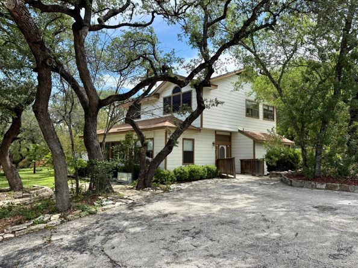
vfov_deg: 56.8
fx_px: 248
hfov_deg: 71.6
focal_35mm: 24
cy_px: 134
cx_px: 179
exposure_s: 1/1949
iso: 100
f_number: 1.78
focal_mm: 6.76
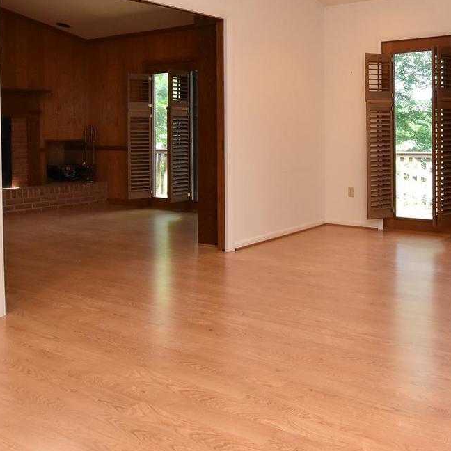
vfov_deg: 47.2
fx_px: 501
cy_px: 132
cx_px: 371
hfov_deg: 45.6
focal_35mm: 34
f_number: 8
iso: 800
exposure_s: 1/100
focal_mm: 12
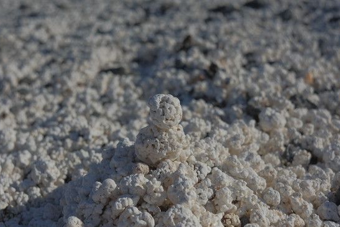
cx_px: 160
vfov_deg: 28.1
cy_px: 122
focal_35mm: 48
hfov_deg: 41.1
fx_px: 453
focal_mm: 27
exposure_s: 1/3300
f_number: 5
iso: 200
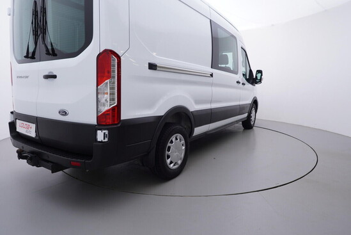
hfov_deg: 77.3
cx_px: 176
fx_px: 220
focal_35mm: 22
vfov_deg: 56.2
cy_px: 118
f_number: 5
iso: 200
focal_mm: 15
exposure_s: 1/80
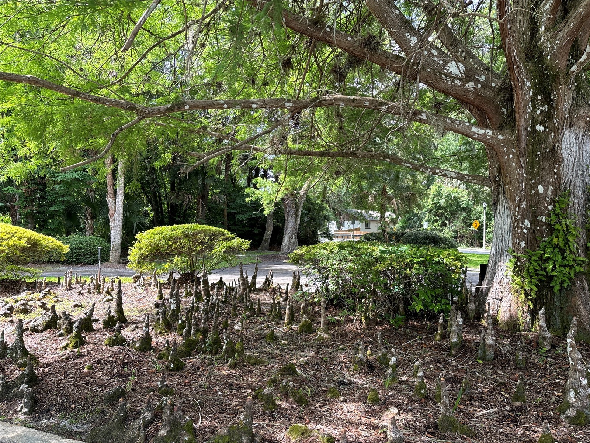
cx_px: 295
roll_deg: -0.7
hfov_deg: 67.3
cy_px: 222
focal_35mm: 26
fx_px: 443
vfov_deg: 53.1
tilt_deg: +1.6
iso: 40
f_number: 1.6
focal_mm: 5.96
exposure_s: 1/149
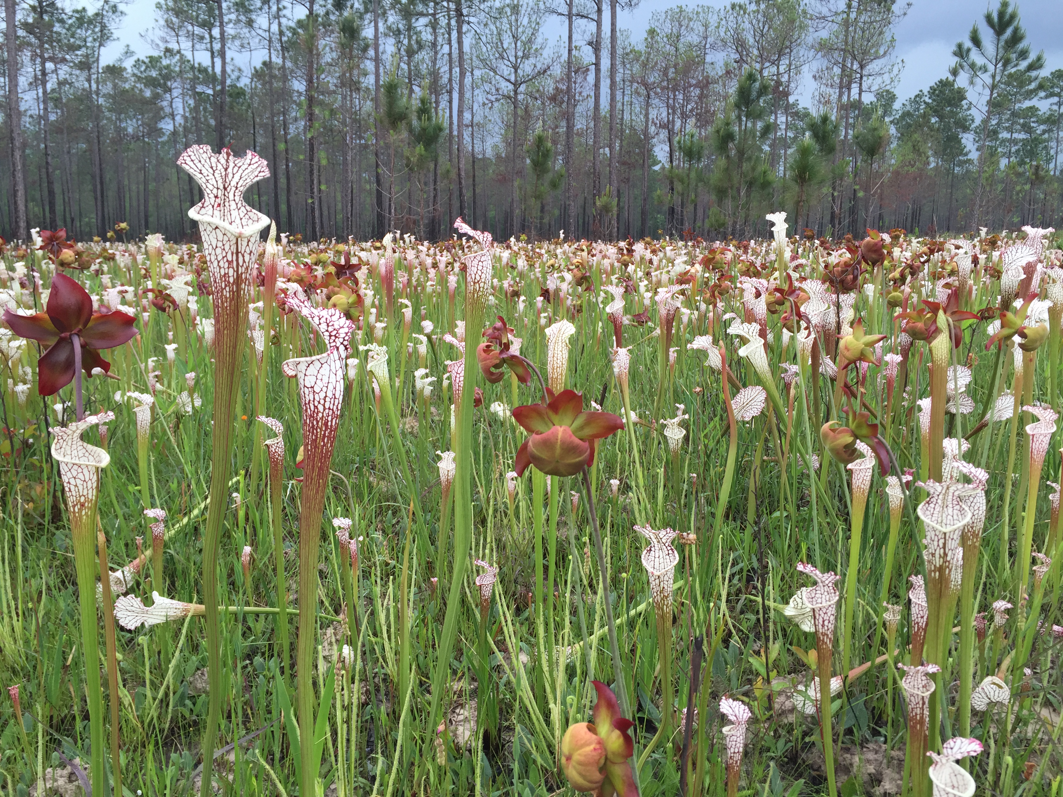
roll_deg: -1.5
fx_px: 891
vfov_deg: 48.2
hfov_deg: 61.7
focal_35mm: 29
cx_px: 532
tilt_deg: -10.1
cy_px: 398
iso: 32
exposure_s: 1/60
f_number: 2.2
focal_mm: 4.15
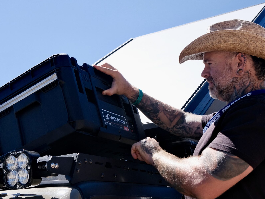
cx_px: 120
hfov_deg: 32.2
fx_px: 459
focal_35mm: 60
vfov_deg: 24.3
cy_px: 132
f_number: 5.6
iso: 320
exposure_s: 1/640
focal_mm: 26
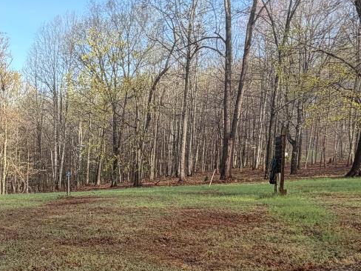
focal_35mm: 43
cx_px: 16
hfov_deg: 39.6
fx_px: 448
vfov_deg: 33.1
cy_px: 194
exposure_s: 1/540
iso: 40
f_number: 2.2
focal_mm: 2.22
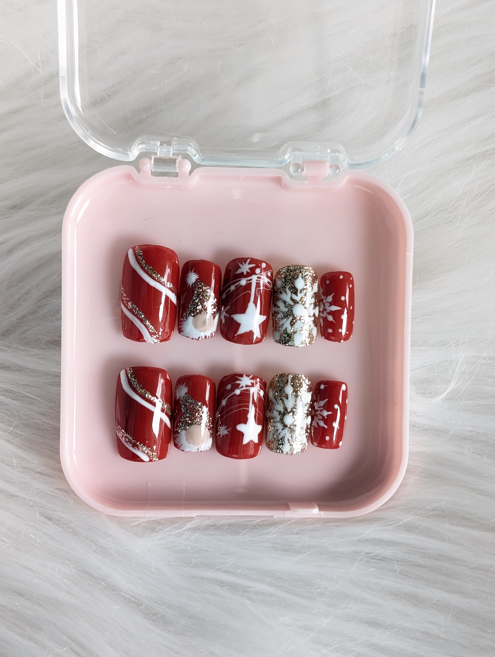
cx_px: 248
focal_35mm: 49
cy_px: 328
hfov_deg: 29.7
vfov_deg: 38.9
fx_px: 932
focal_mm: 6.9
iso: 113
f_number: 1.68
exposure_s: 1/120
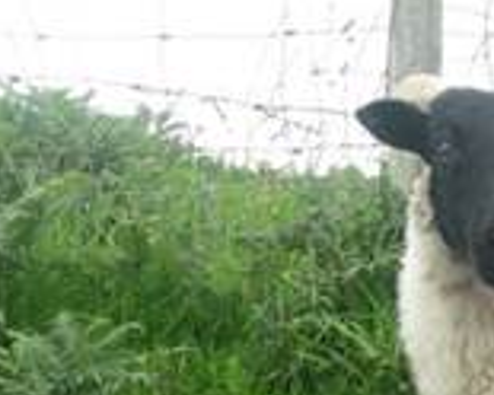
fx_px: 1594
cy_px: 487
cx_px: 650
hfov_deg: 16.6
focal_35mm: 109
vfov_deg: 13.7
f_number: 3.8
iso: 64
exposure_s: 1/110
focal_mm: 7.5
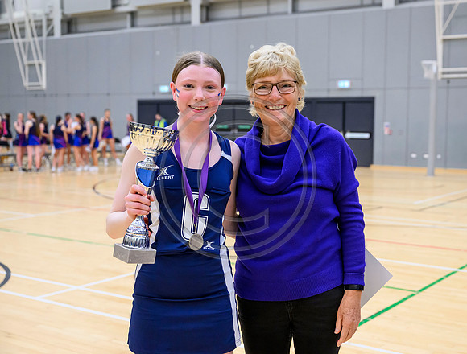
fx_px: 659
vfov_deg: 30.1
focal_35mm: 49
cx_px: 276
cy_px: 170
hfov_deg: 38.9
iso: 5000
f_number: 3.5
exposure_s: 1/500
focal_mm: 43
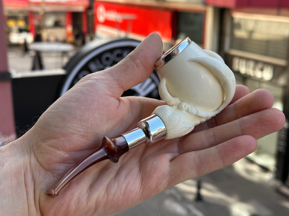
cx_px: 144
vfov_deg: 30.3
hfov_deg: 39.7
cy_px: 108
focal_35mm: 48
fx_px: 401
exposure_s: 1/478
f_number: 1.78
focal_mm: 6.86
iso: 64
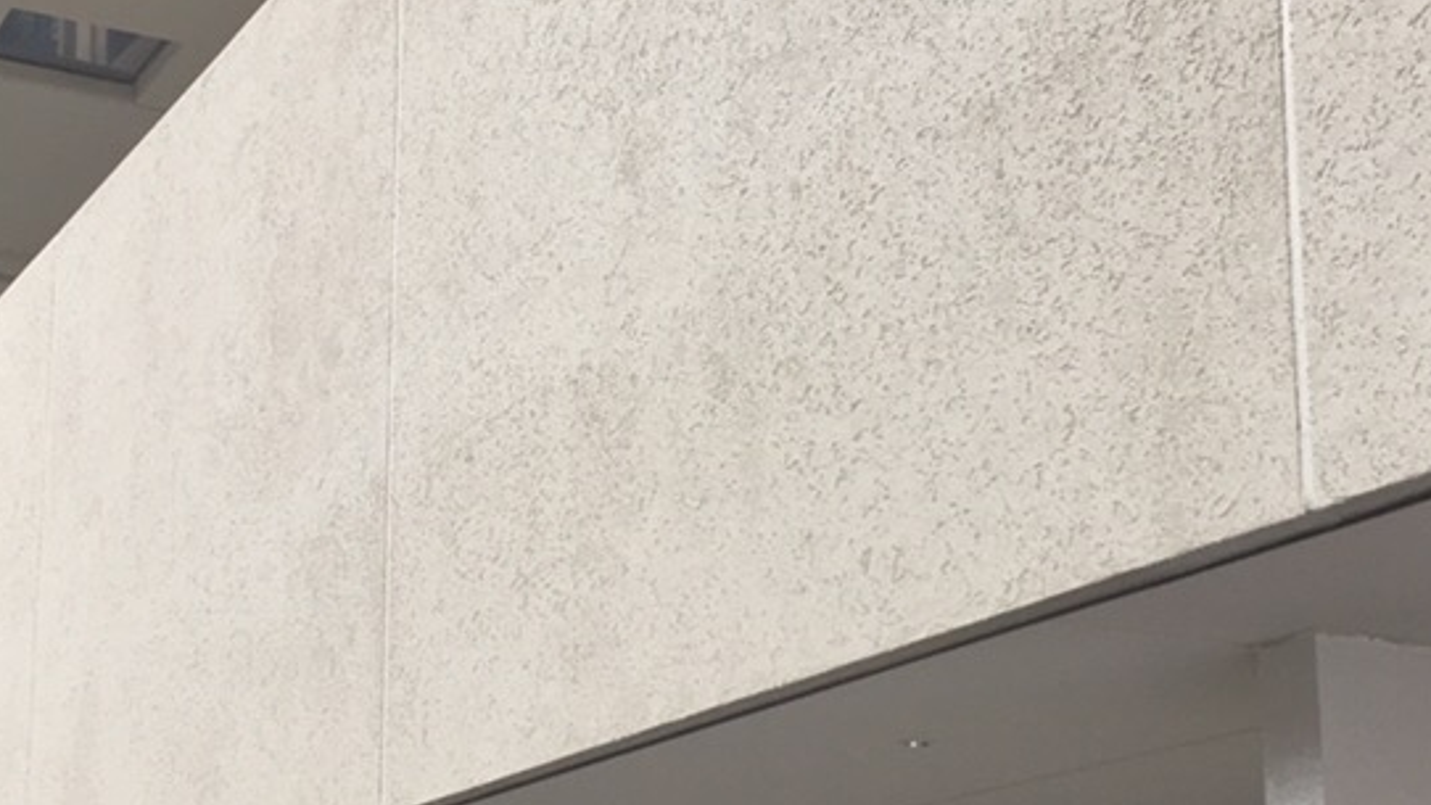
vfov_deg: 17.1
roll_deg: +0.6
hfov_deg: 30.1
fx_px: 2656
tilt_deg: +11.8
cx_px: 763
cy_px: 647
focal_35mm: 70
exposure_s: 1/120
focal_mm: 4.15
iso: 32
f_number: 2.2
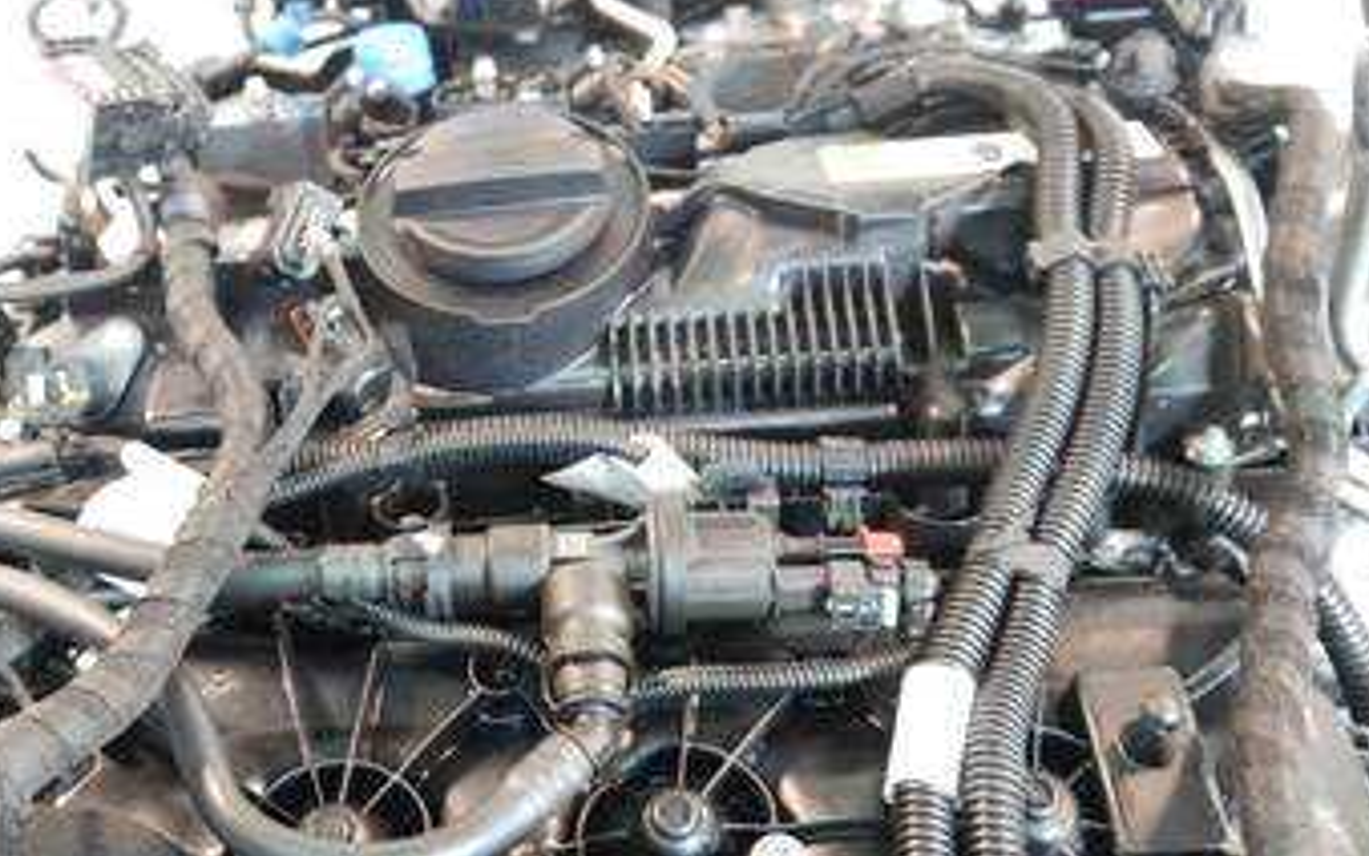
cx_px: 428
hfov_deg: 43.6
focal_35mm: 45
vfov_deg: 28.6
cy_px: 424
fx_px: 1679
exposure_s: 1/80
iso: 3200
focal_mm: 15
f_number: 3.5
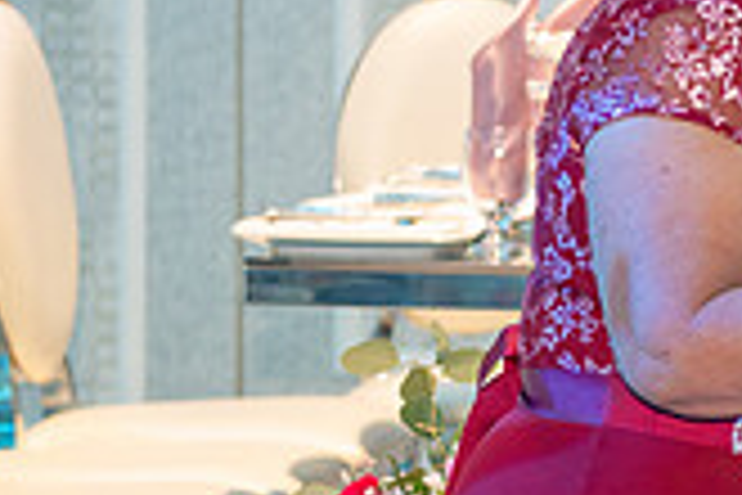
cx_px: 1295
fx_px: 5070
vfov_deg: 5.6
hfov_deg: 8.1
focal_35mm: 246
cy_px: 452
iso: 1600
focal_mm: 70
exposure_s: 1/125
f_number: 2.8
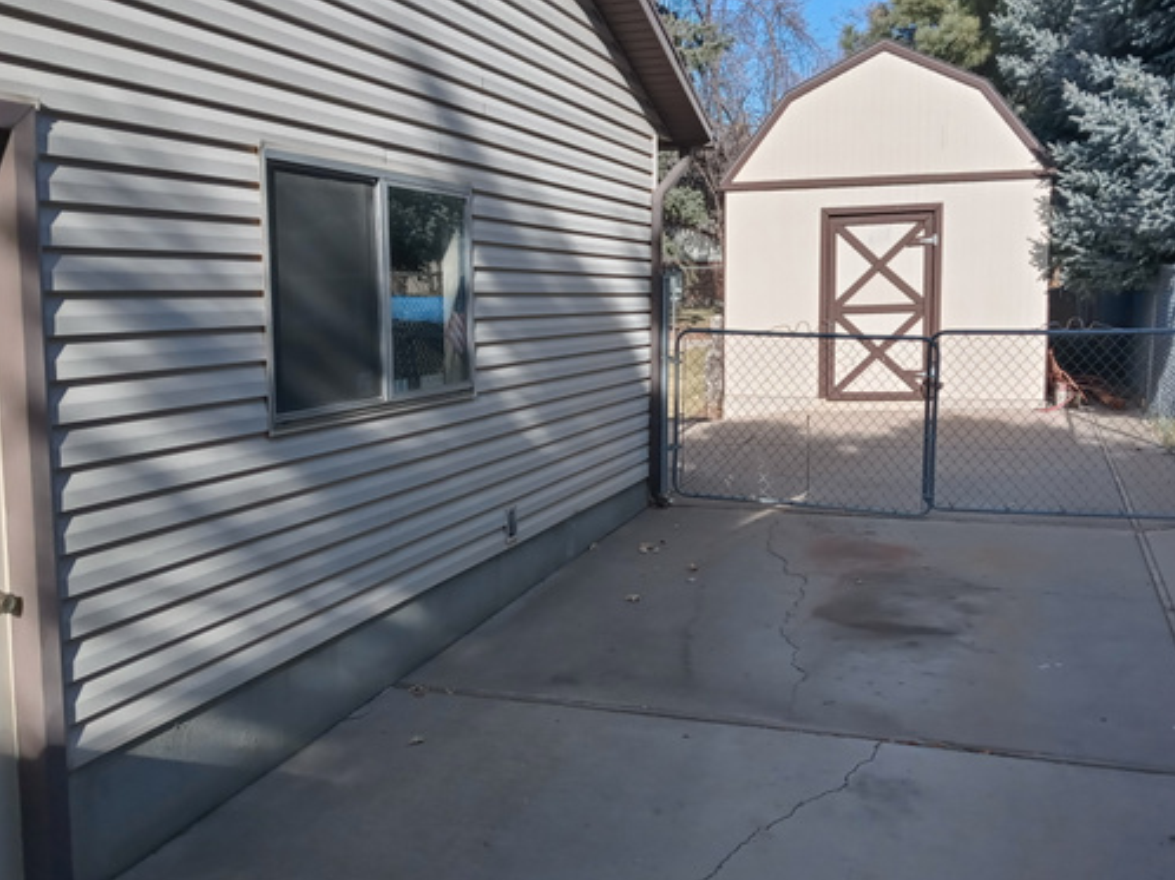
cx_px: 635
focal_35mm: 36
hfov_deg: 51.3
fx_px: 1221
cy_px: 427
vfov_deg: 39.6
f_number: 1.8
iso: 100
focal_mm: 3.61
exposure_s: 1/1689
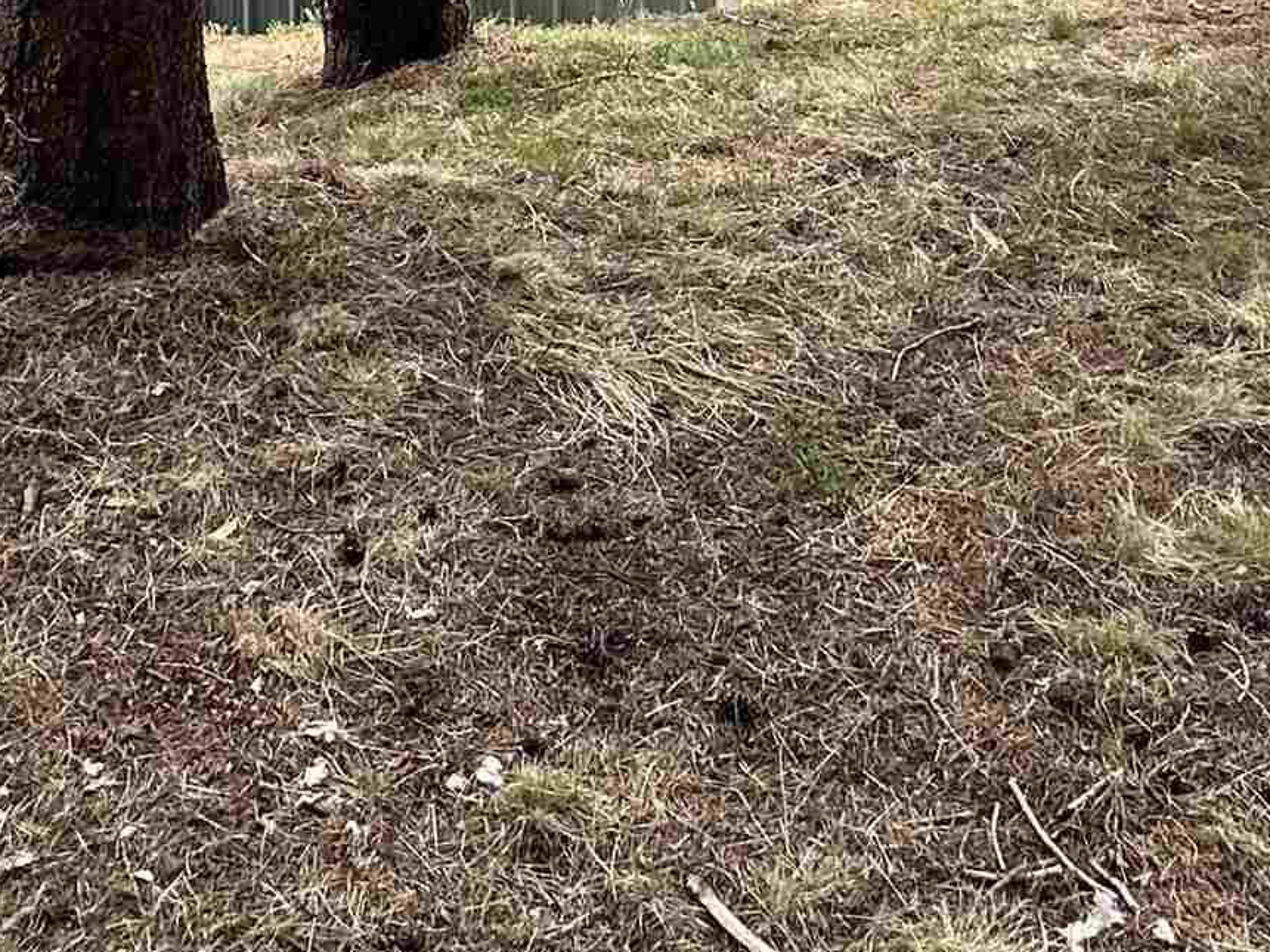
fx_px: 1834
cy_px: -289
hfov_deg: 38.1
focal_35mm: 50
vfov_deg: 25.1
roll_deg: -0.8
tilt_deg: -7.4
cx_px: 560
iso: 40
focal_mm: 2.22
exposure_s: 1/201
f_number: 2.2
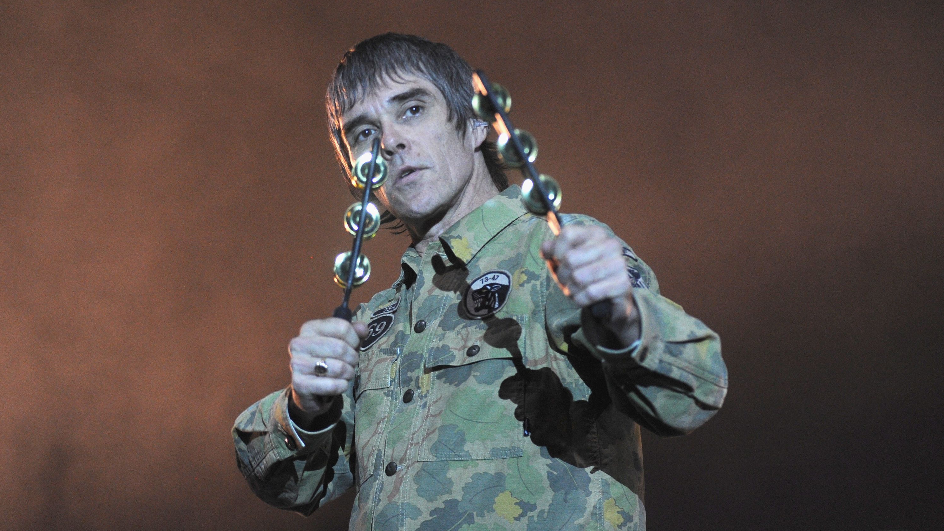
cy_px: 249
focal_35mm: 132
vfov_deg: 9.2
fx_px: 3304
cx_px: 469
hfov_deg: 16.3
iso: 3200
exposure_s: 1/400
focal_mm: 125
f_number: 4
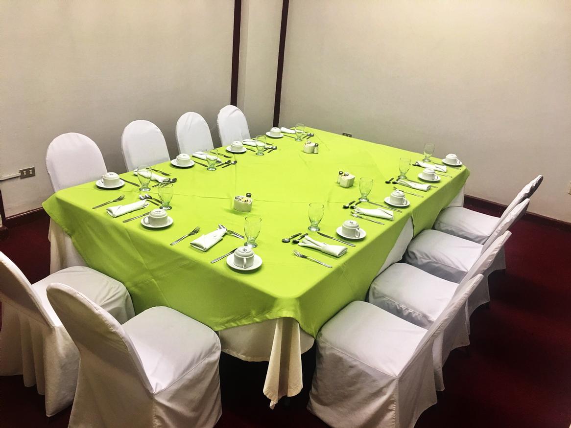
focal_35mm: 29
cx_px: 286
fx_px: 478
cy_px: 214
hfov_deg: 61.6
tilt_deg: -23.6
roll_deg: -5.1
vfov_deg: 48.2
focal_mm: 4.15
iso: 40
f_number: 2.2
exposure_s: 1/15
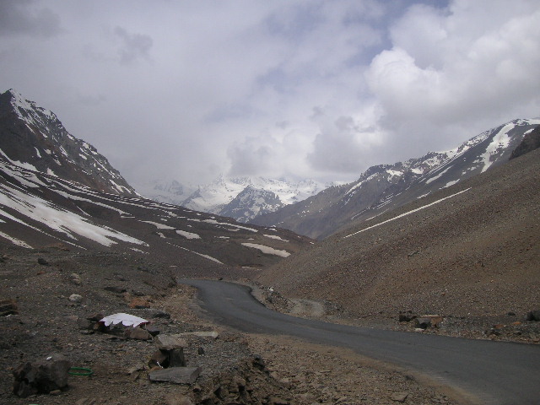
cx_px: 270
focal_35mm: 37
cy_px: 202
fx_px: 577
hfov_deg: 50.1
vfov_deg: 38.7
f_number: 6.7
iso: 50
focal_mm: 6.1
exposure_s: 1/350
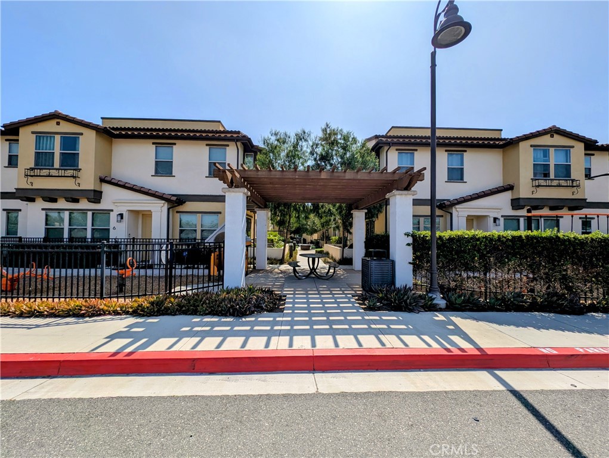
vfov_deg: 94.6
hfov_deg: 110.5
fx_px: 211
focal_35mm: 12
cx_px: 304
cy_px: 229
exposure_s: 1/4762
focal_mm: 2.23
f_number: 1.95
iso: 40
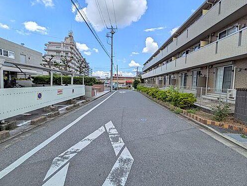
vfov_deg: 74.8
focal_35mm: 17
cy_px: 92
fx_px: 121
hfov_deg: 91.0
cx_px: 126
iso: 51
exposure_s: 1/2604
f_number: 2.2
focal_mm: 1.83
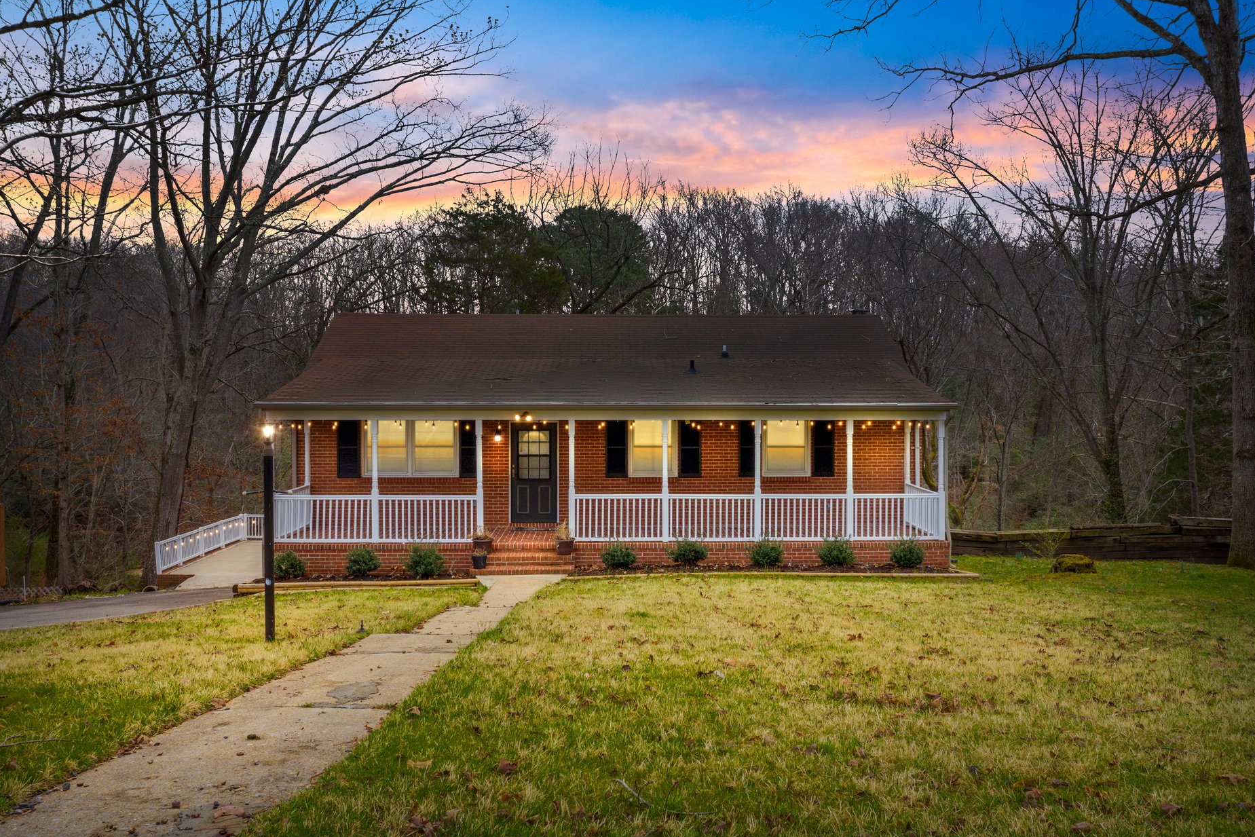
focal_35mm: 31
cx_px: 646
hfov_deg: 60.3
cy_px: 406
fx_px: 1081
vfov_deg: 42.3
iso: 100
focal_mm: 10.26
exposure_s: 1/20
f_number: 6.3
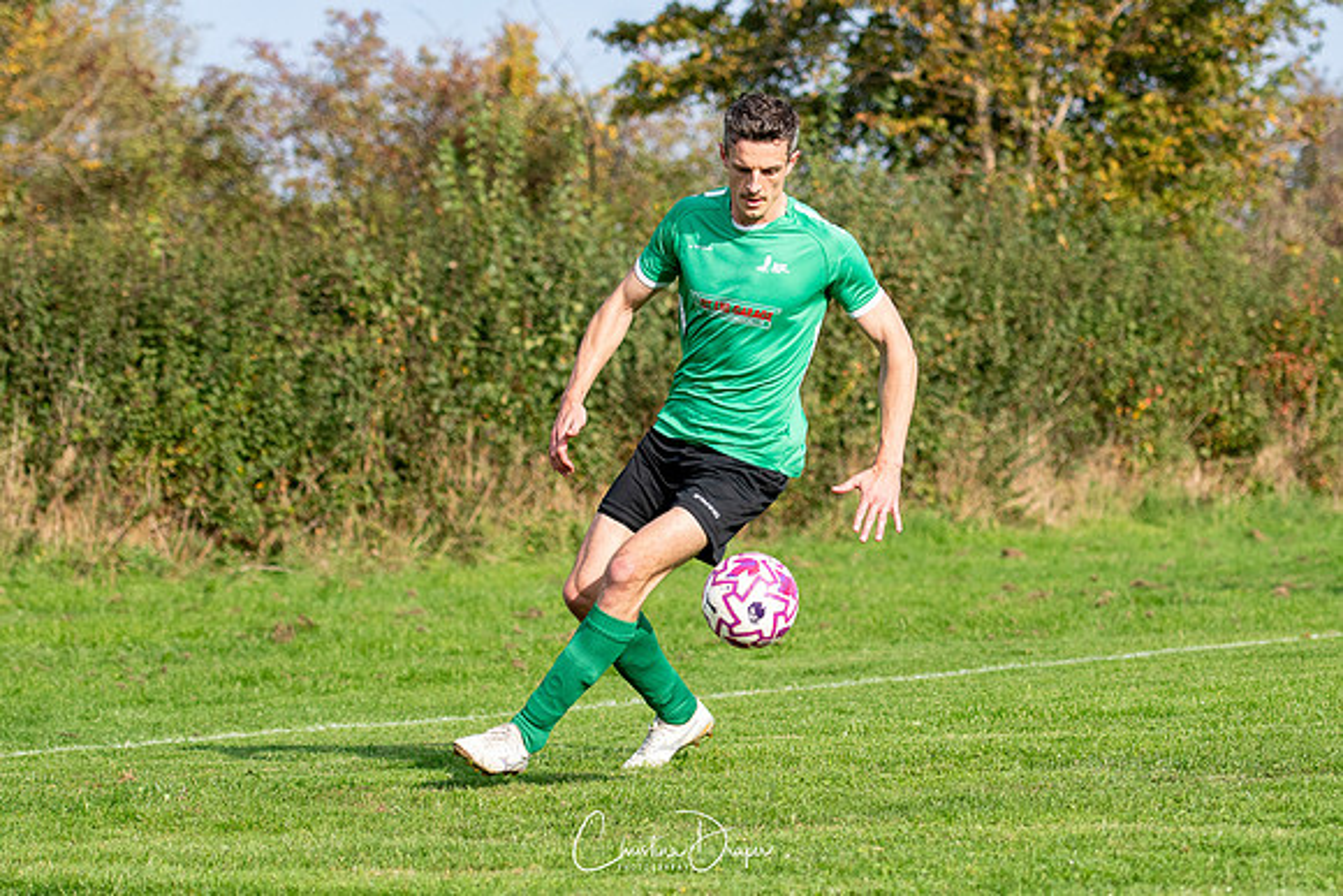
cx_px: 786
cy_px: 385
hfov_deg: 13.5
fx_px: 5679
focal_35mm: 152
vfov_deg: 9.0
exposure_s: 1/5000
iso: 320
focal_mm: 82
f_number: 2.8
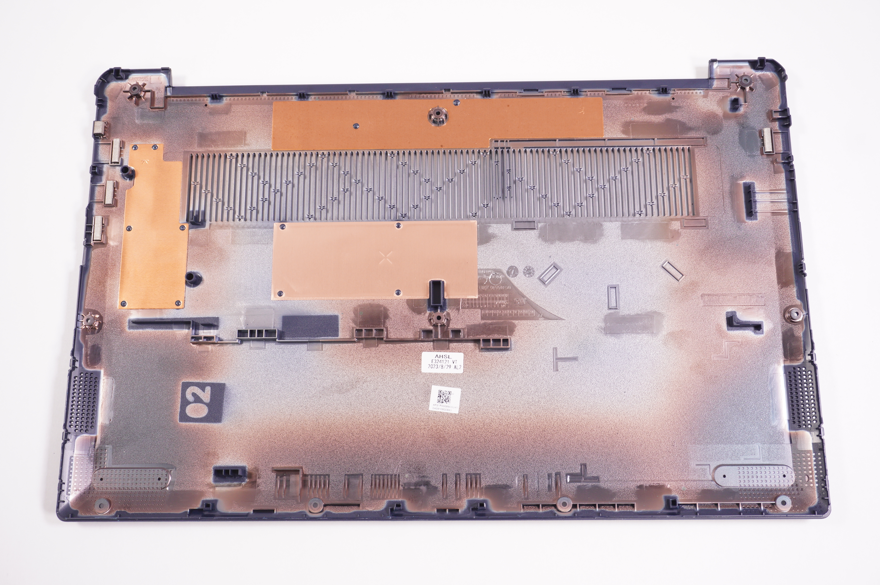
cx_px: 440
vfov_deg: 34.1
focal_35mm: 39
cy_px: 292
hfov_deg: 49.6
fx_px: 952
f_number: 5.6
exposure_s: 1/100
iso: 320
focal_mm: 26
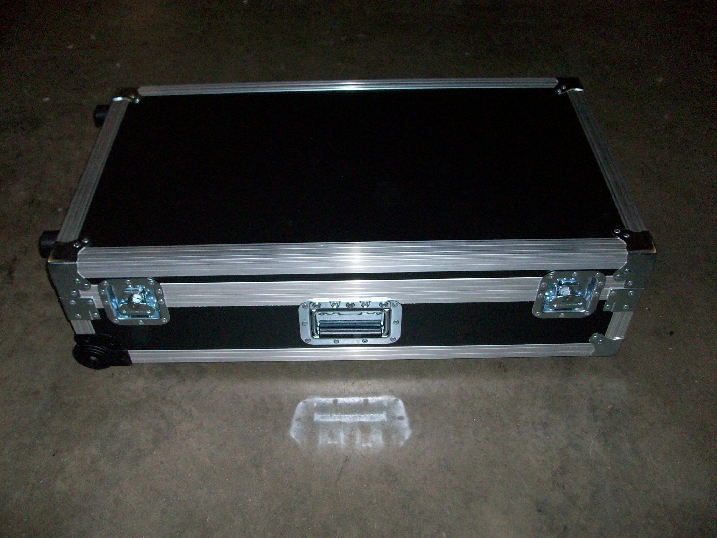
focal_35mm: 34
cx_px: 358
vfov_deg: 41.8
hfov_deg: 54.0
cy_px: 269
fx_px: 704
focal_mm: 5.7
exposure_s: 1/60
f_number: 2.8
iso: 160
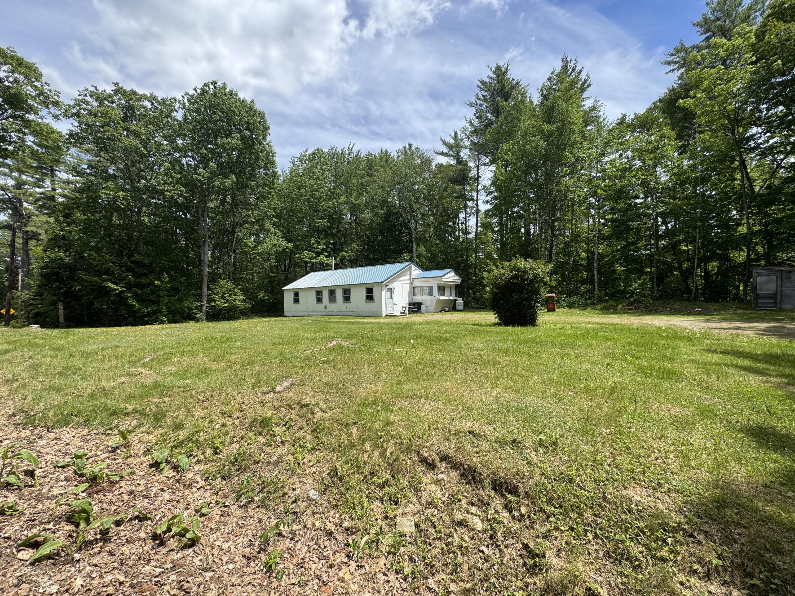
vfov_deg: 85.7
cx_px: 398
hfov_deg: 102.1
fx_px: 322
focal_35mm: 14
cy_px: 298
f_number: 2.2
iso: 50
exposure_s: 1/1048
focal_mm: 2.22
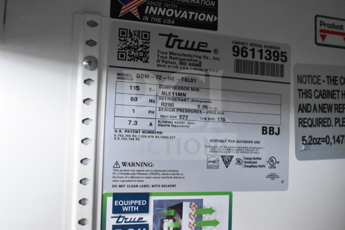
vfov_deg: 30.9
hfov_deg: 45.0
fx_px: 417
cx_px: 172
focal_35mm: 44
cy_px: 115
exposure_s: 1/125
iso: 6400
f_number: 5.6
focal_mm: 29
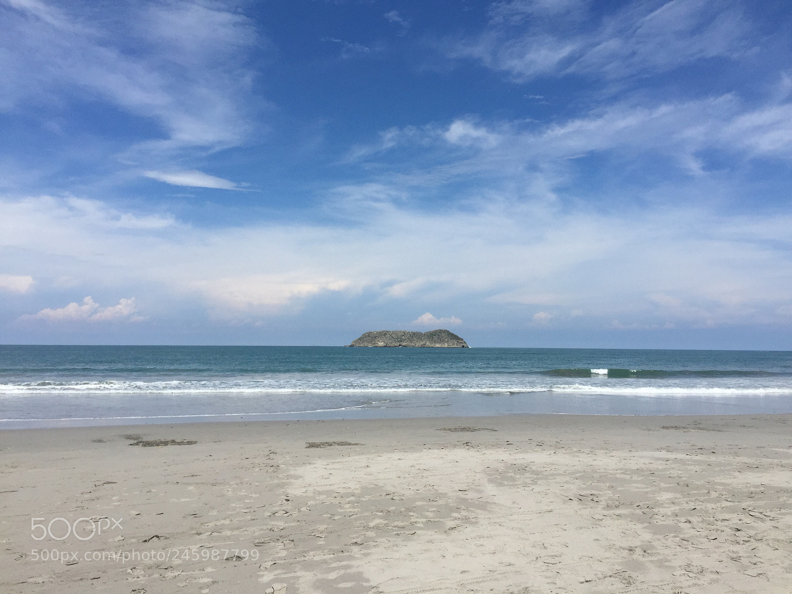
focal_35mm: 29
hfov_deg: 61.7
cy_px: 297
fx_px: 664
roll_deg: -1.9
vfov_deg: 48.2
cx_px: 396
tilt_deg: +3.3
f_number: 2.2
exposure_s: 1/4950
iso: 32
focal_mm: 4.15
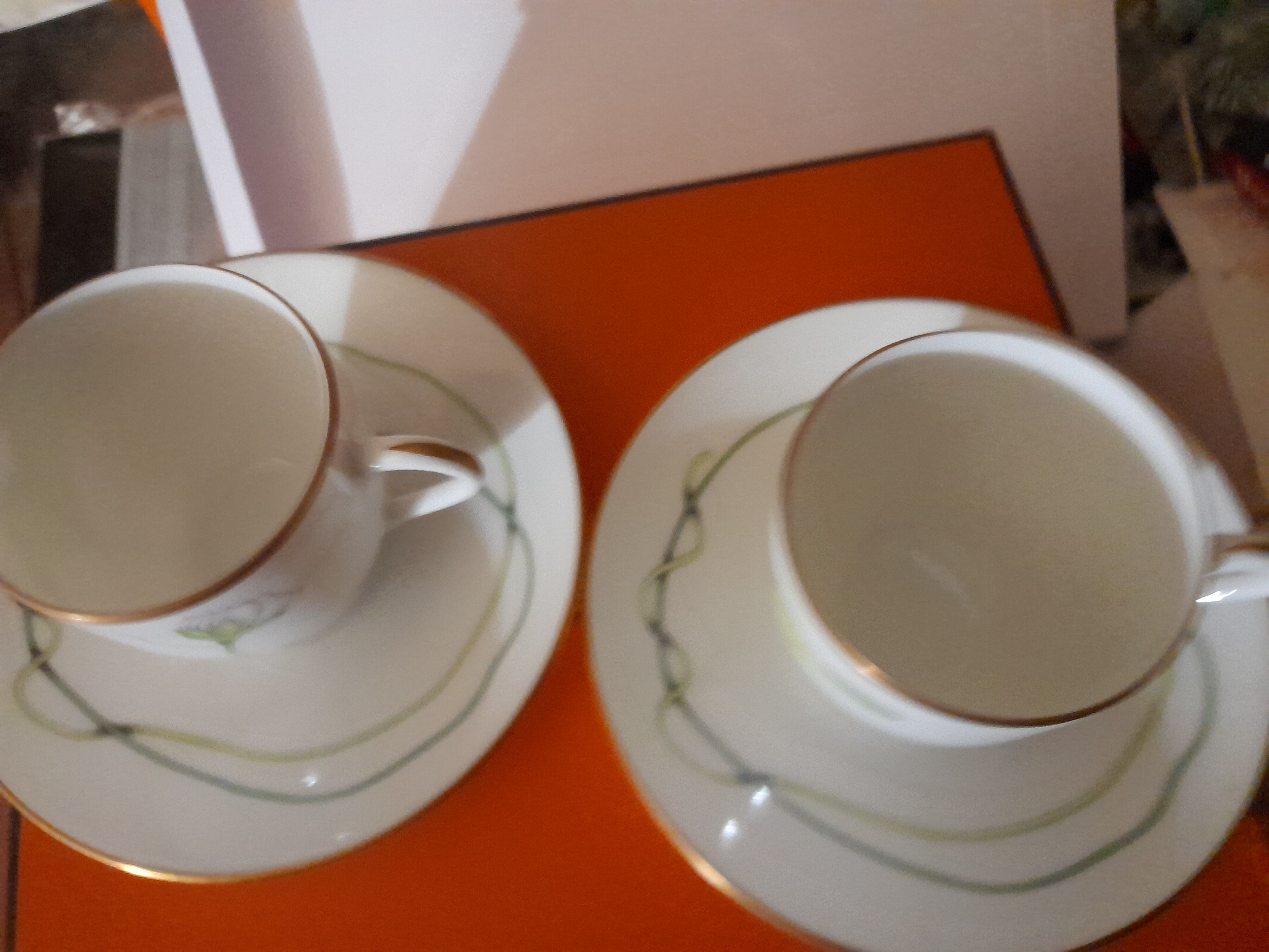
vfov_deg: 54.9
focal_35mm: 25
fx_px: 916
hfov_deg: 69.4
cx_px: 634
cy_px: 476
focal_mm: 4.6
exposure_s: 1/20
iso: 1000
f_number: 2
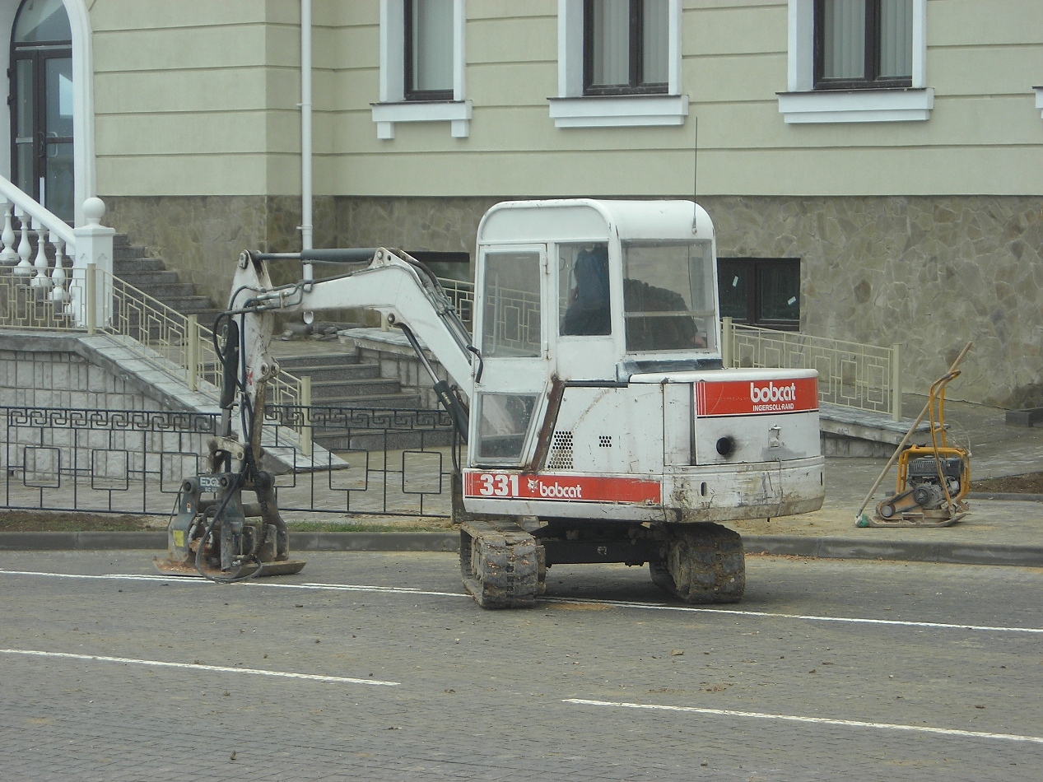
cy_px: 391
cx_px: 522
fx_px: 3495
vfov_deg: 12.8
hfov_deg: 17.0
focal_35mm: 116
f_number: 5.3
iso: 50
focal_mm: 19.2
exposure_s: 1/74.4
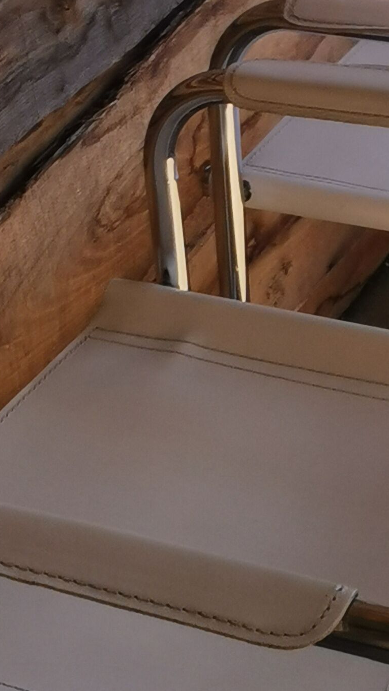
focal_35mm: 96
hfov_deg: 12.6
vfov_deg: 21.9
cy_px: 582
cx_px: 312
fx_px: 1760
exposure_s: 1/148
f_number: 2.2
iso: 50
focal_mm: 2.26
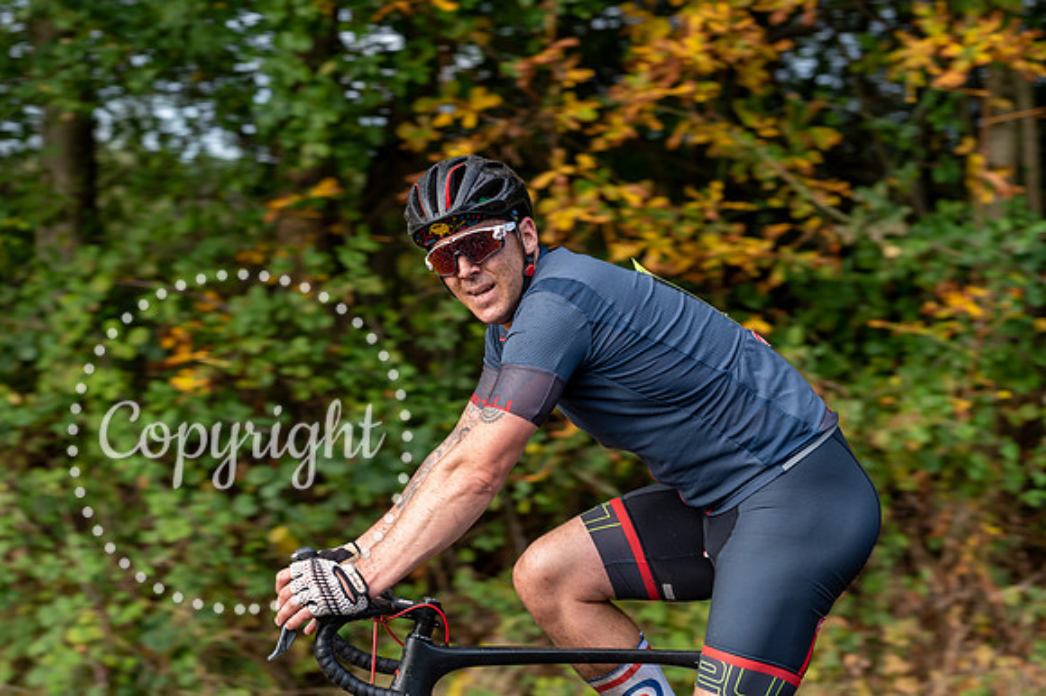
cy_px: 288
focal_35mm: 119
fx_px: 3469
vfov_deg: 11.5
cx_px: 434
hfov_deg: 17.1
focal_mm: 102
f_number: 4
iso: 200
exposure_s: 1/400
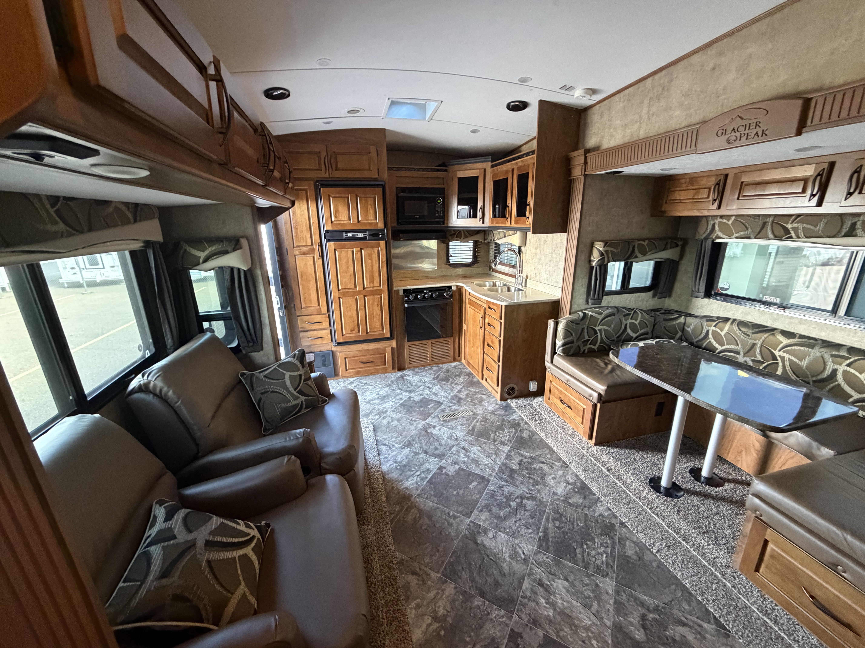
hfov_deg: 102.1
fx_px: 350
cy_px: 324
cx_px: 432
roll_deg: +0.3
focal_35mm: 14
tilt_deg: -17.6
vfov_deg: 85.7
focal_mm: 2.22
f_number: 2.2
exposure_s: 1/60
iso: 640
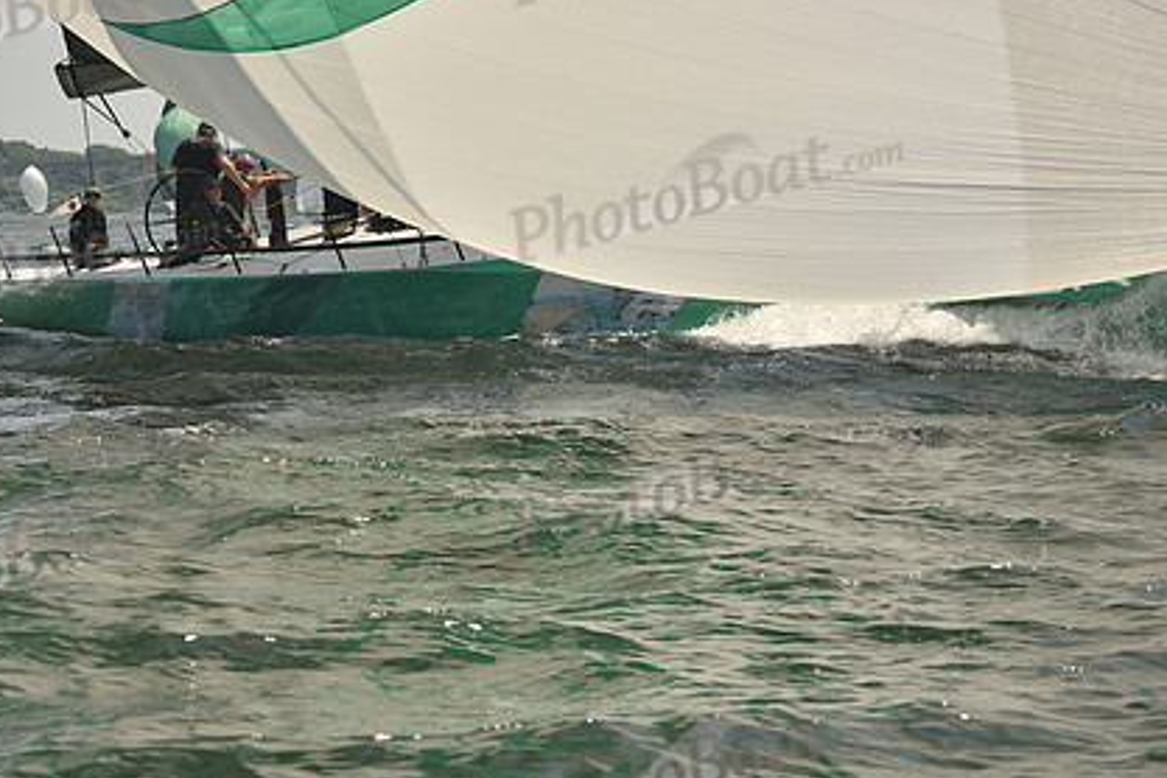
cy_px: 376
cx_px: 367
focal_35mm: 142
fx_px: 4603
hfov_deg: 14.4
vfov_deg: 9.7
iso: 250
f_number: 8
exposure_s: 1/640
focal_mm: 102
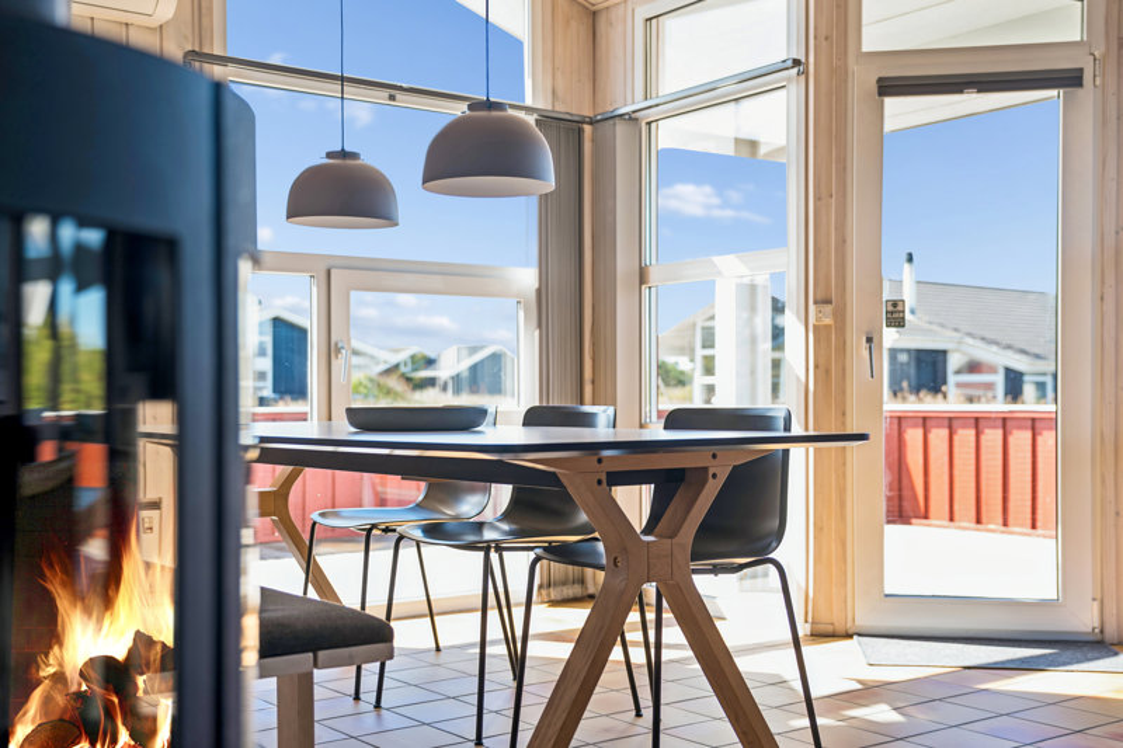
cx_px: 562
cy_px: 374
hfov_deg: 46.4
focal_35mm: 42
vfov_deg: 31.9
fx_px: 1310
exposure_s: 1/160
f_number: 2.8
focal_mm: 42
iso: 80
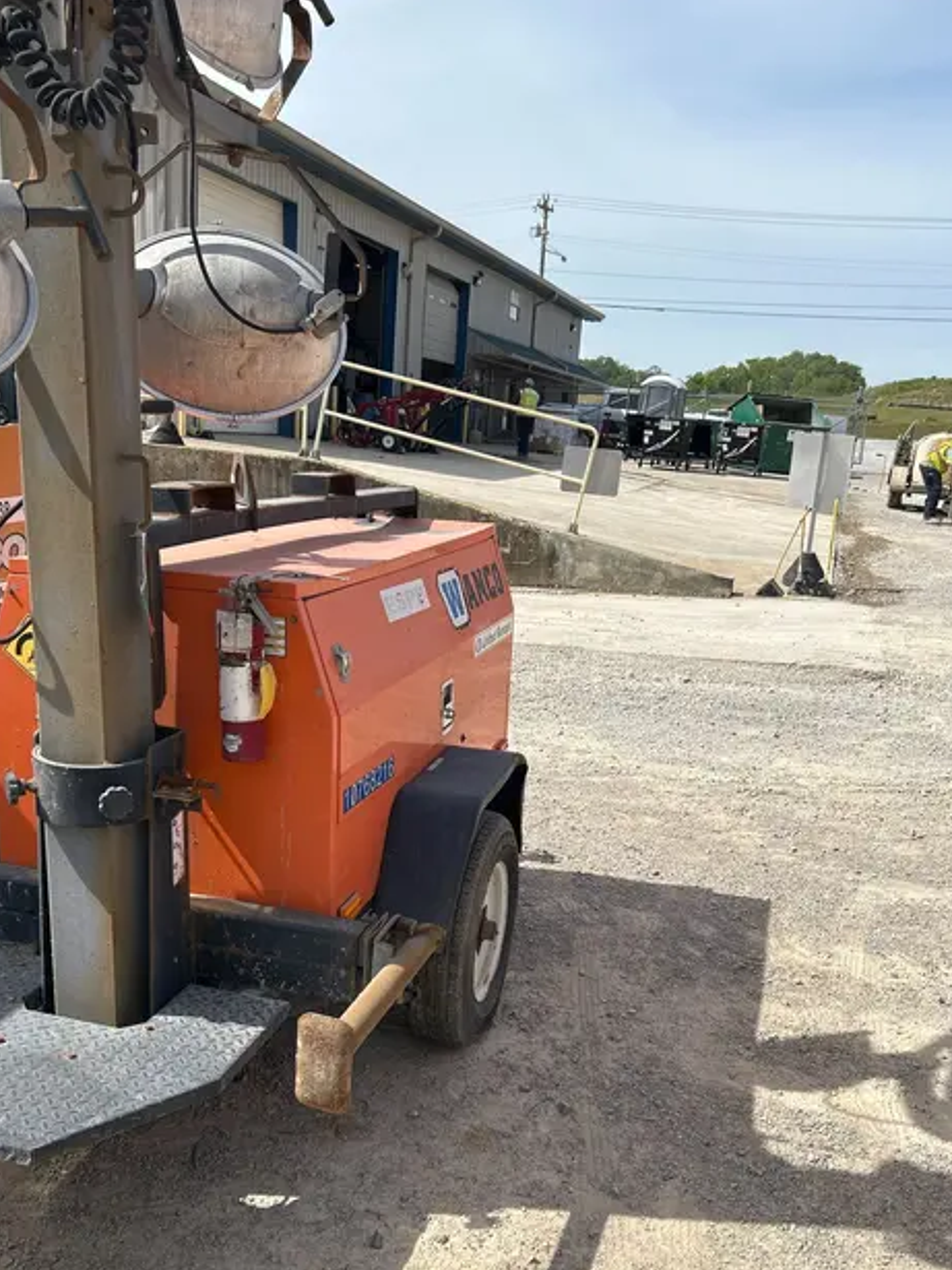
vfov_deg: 58.0
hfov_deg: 45.4
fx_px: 1137
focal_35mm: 31
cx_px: 461
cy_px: 747
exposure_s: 1/4444
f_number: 1.5
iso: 50
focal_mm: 5.7
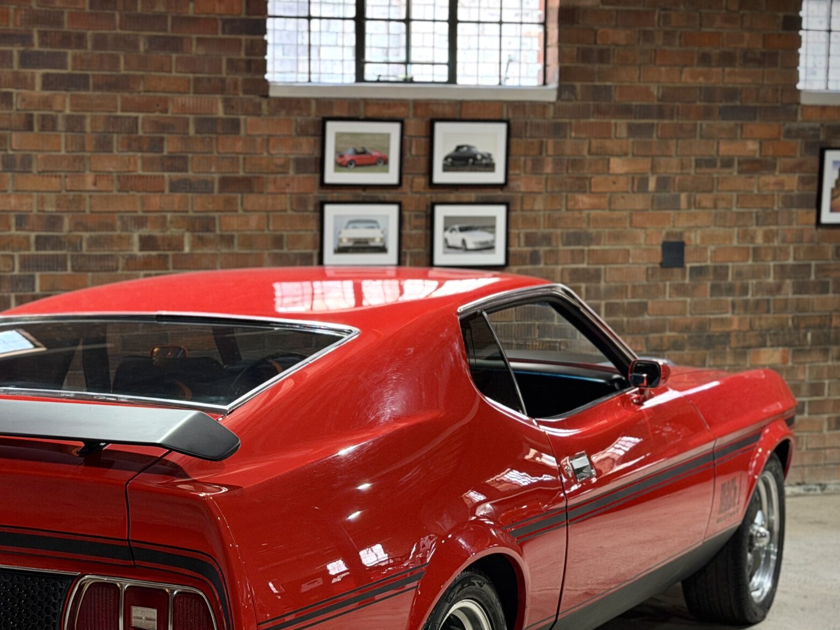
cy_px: 447
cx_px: 189
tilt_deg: -7.2
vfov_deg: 18.6
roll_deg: -0.3
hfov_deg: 24.4
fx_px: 1917
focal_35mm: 79
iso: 250
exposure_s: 1/50
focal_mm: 6.76
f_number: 1.78
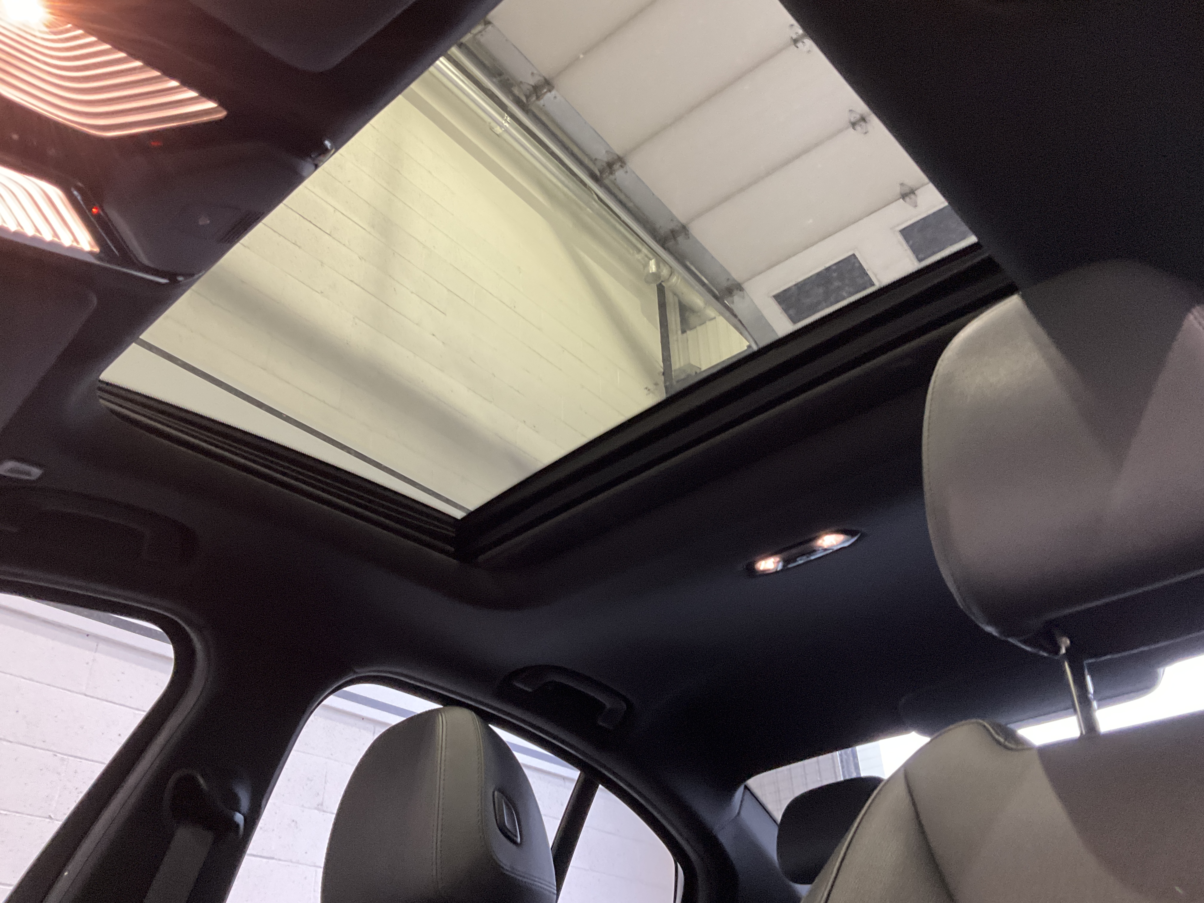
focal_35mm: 29
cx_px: 602
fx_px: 1009
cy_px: 452
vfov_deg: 48.2
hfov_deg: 61.7
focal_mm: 3
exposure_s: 1/41
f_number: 1.8
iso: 250
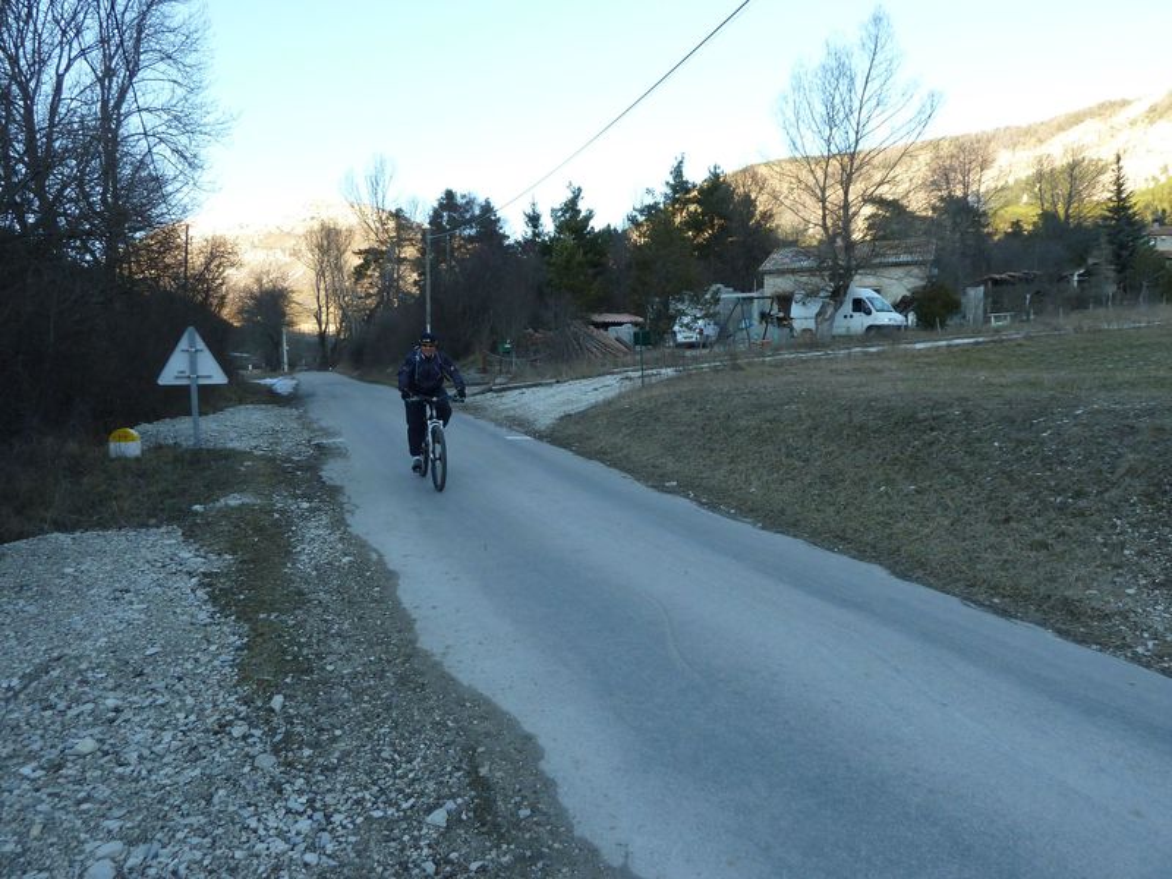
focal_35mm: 25
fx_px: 846
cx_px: 586
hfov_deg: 69.4
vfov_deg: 54.9
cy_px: 440
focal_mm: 4.1
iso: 80
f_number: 4
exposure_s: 1/100
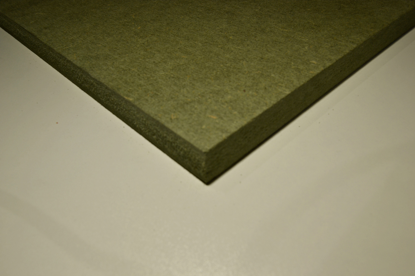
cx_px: 208
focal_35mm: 32
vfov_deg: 41.7
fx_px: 363
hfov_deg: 59.5
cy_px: 138
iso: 125
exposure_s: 1/125
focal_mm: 21
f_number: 8
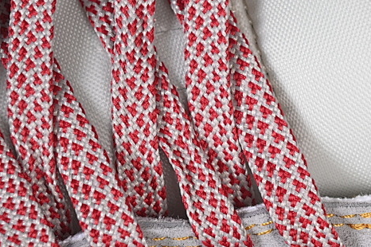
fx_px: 1792
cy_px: 38
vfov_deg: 7.9
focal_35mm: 174
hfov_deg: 11.7
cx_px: 351
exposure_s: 1/80
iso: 160
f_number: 7.1
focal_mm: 50
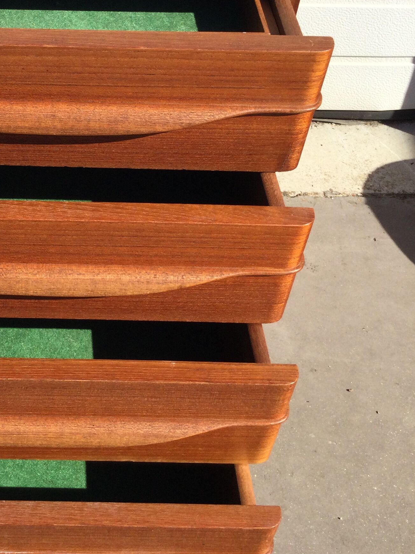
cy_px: 154
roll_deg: -0.9
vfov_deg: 32.7
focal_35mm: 58
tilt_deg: -40.6
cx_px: 29
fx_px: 927
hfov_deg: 24.4
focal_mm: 3.3
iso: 25
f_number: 2.4
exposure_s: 1/1031
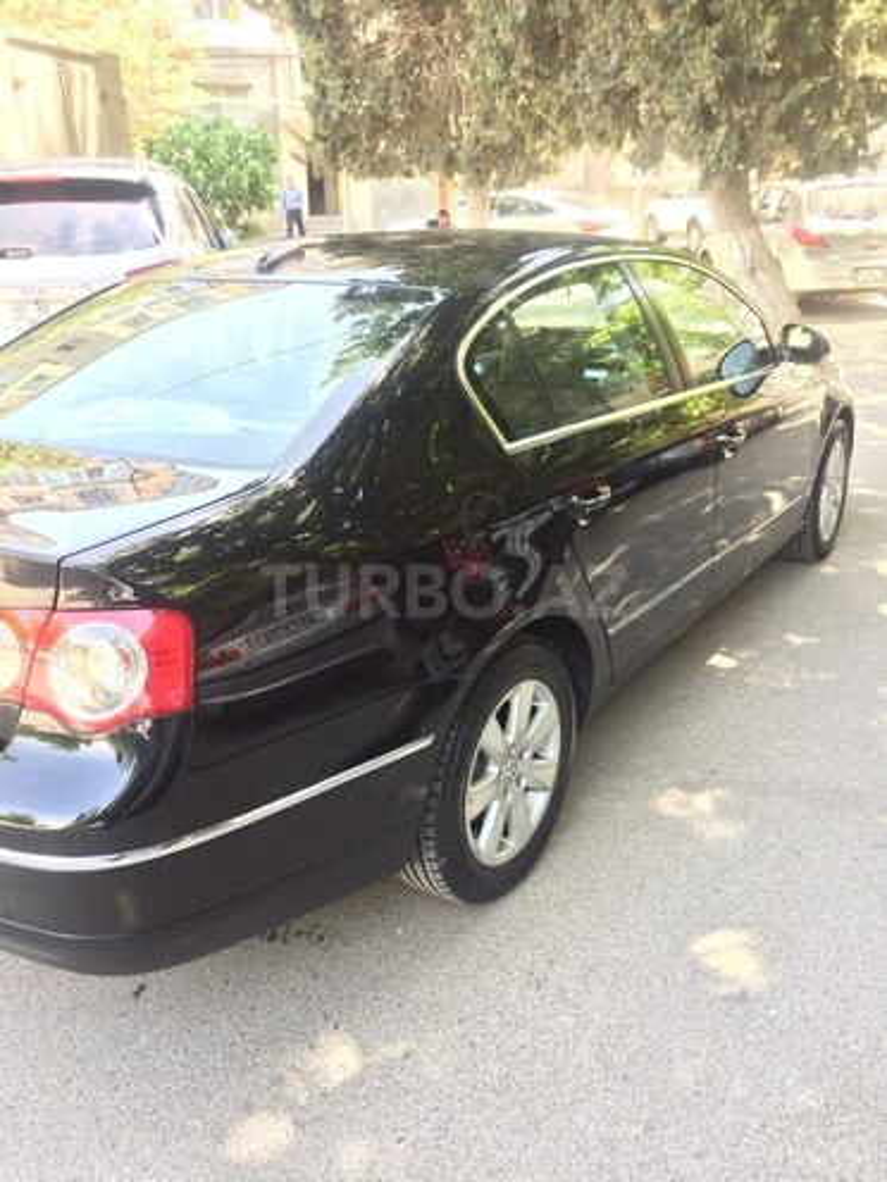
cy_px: 591
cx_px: 444
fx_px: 991
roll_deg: +0.0
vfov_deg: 61.7
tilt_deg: -21.2
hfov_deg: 48.2
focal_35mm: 29
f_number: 2.2
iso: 40
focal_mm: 4.15
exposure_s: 1/50
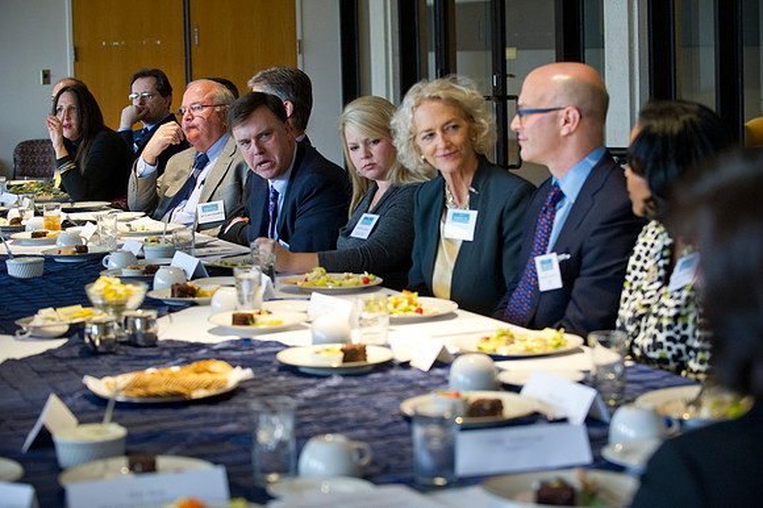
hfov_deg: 25.4
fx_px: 1695
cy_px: 254
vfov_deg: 17.0
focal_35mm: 80
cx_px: 382
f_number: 3.5
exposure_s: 1/100
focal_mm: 80
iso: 2500
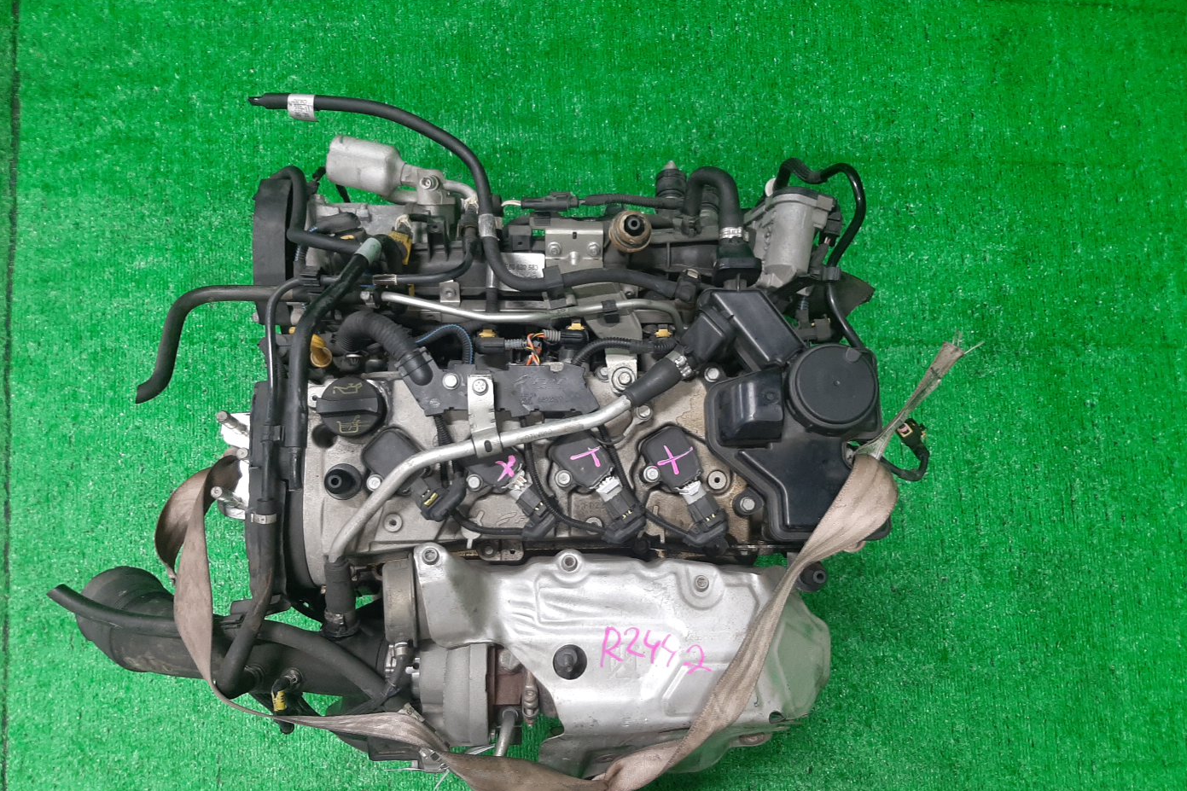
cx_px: 593
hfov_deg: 65.5
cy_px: 416
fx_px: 923
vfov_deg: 46.4
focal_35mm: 28
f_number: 1.7
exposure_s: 1/50
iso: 127
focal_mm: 3.93
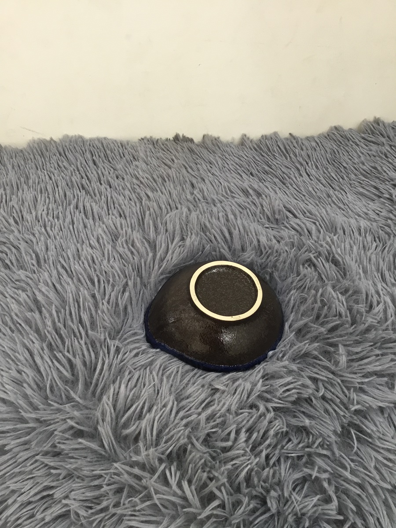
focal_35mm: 31
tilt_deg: -50.2
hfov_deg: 45.4
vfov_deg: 58.4
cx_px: 198
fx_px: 473
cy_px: 264
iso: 80
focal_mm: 3.3
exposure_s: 1/33
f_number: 2.4
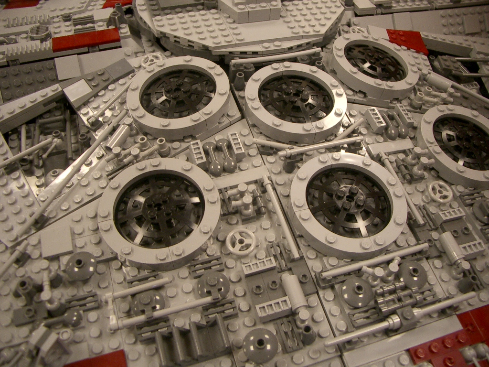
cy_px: 184
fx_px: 494
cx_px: 244
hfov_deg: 52.6
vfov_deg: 40.7
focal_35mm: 35
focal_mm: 5.8
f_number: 2.6
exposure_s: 1/20
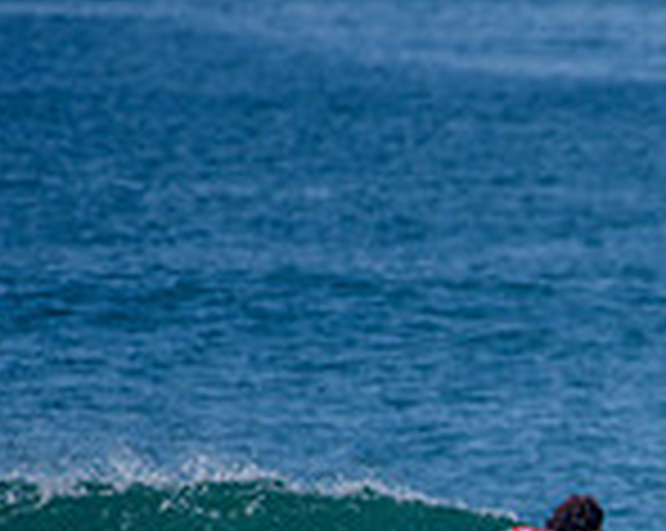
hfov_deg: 1.1
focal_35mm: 1844
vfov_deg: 0.8
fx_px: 36299
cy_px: 830
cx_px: 1053
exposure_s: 1/2000
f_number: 5.6
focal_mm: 500
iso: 160
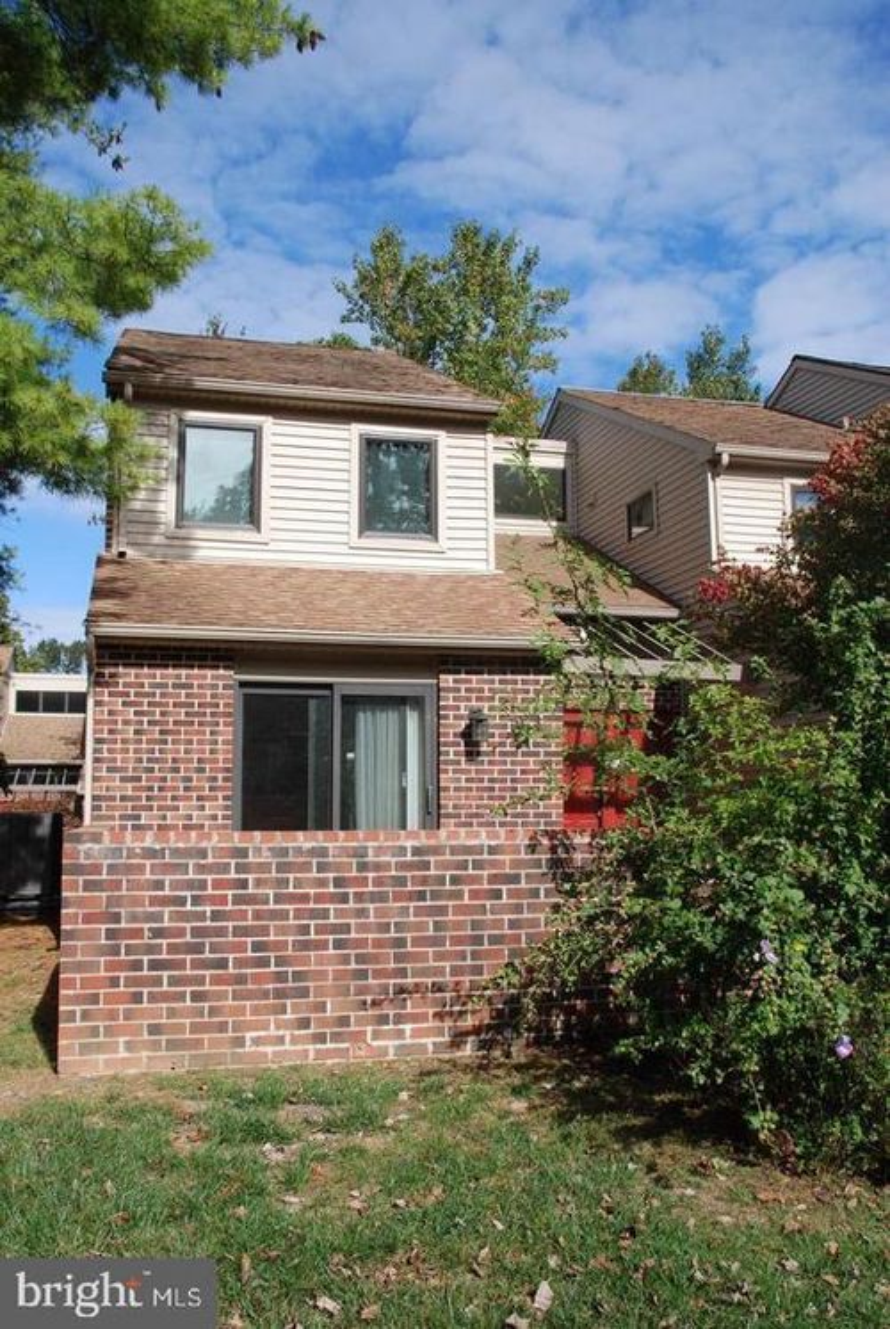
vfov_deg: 61.9
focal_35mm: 30
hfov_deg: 43.7
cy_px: 664
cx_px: 445
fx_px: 1109
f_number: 9
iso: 200
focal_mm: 20
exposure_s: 1/320
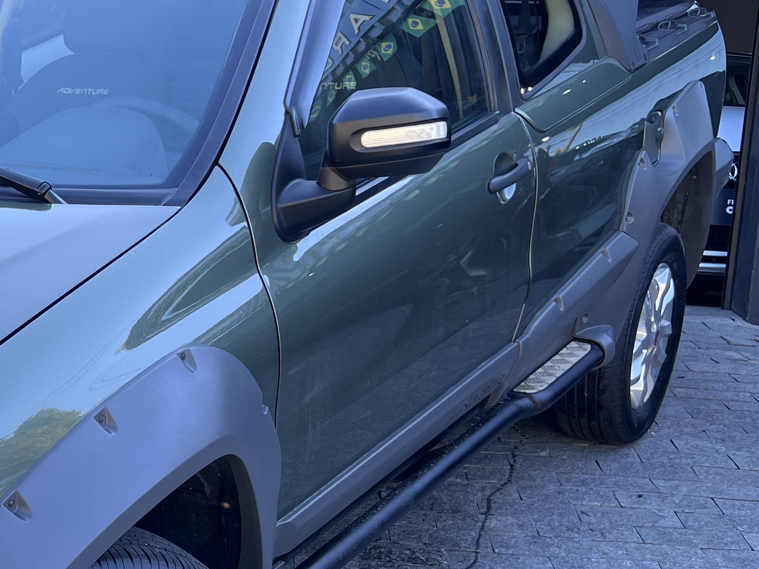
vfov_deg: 21.9
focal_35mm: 67
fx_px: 1469
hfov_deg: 26.4
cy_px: 366
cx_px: -103
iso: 40
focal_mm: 5.7
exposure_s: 1/249
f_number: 1.5
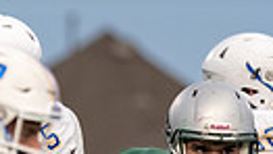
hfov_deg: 2.1
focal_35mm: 1028
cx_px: 102
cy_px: 237
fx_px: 7449
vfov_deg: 1.2
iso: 500
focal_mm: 157
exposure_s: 1/1250
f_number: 2.8
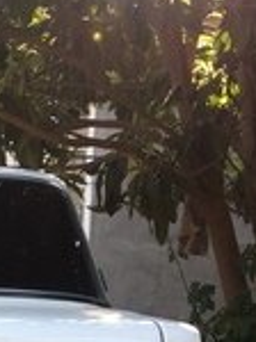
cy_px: 461
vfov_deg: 18.8
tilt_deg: -6.4
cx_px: -137
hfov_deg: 14.3
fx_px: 949
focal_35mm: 96
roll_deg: +1.4
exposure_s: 1/122
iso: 32
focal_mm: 4.15
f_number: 2.2
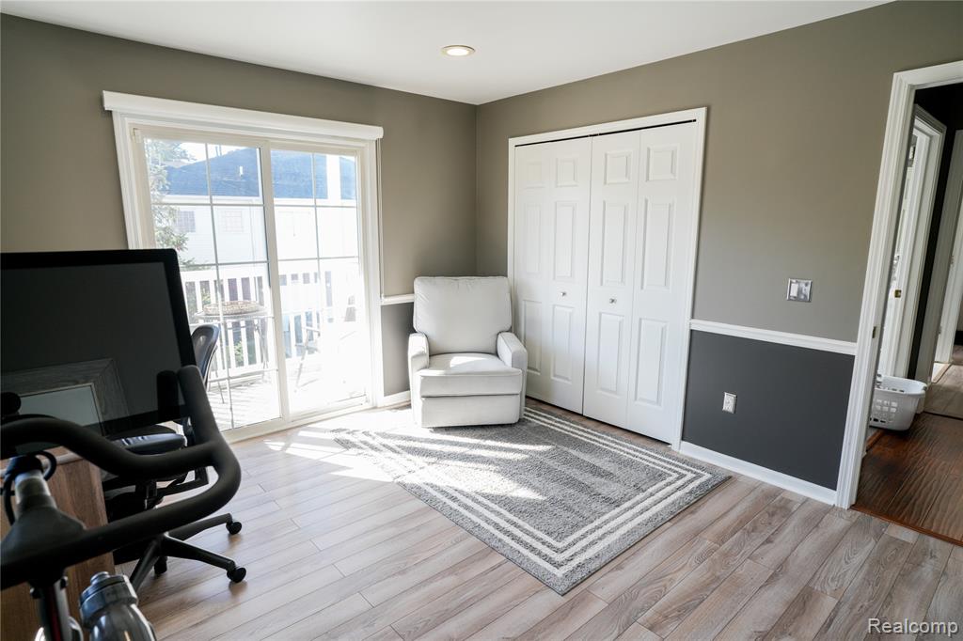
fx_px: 535
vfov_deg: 61.9
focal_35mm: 20
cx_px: 482
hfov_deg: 84.0
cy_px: 320
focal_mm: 20
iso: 160
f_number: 5.6
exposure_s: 1/50
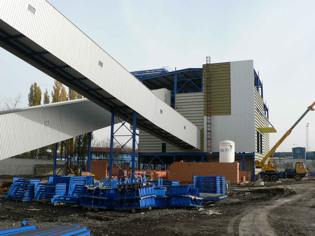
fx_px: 328
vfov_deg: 39.7
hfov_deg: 51.4
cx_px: 158
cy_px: 118
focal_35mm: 36
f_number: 4
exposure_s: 1/400
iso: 80
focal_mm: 6
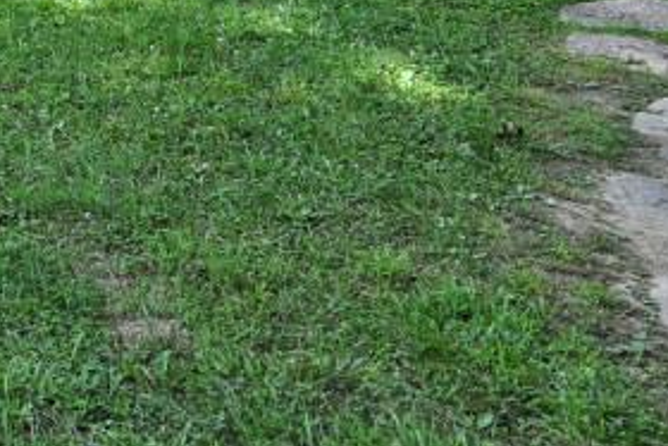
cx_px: -697
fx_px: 1392
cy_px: -479
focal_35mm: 75
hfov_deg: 17.8
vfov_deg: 14.6
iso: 100
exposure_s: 1/320
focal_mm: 14
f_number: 6.3
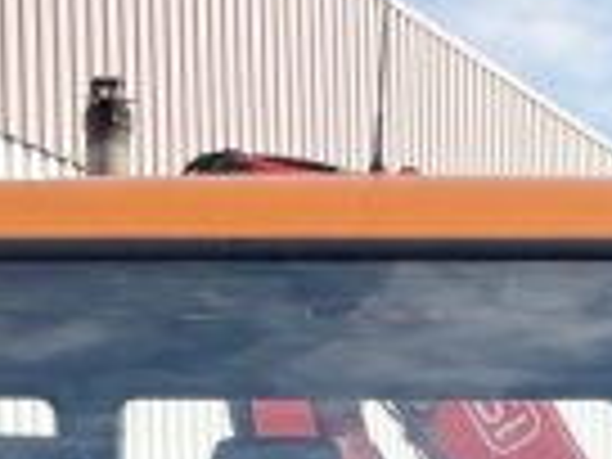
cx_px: 342
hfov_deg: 16.1
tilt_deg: +0.5
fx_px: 2157
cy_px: 828
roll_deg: +1.8
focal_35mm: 122
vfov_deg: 11.3
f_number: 1.5
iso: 50
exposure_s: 1/2083
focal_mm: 5.7
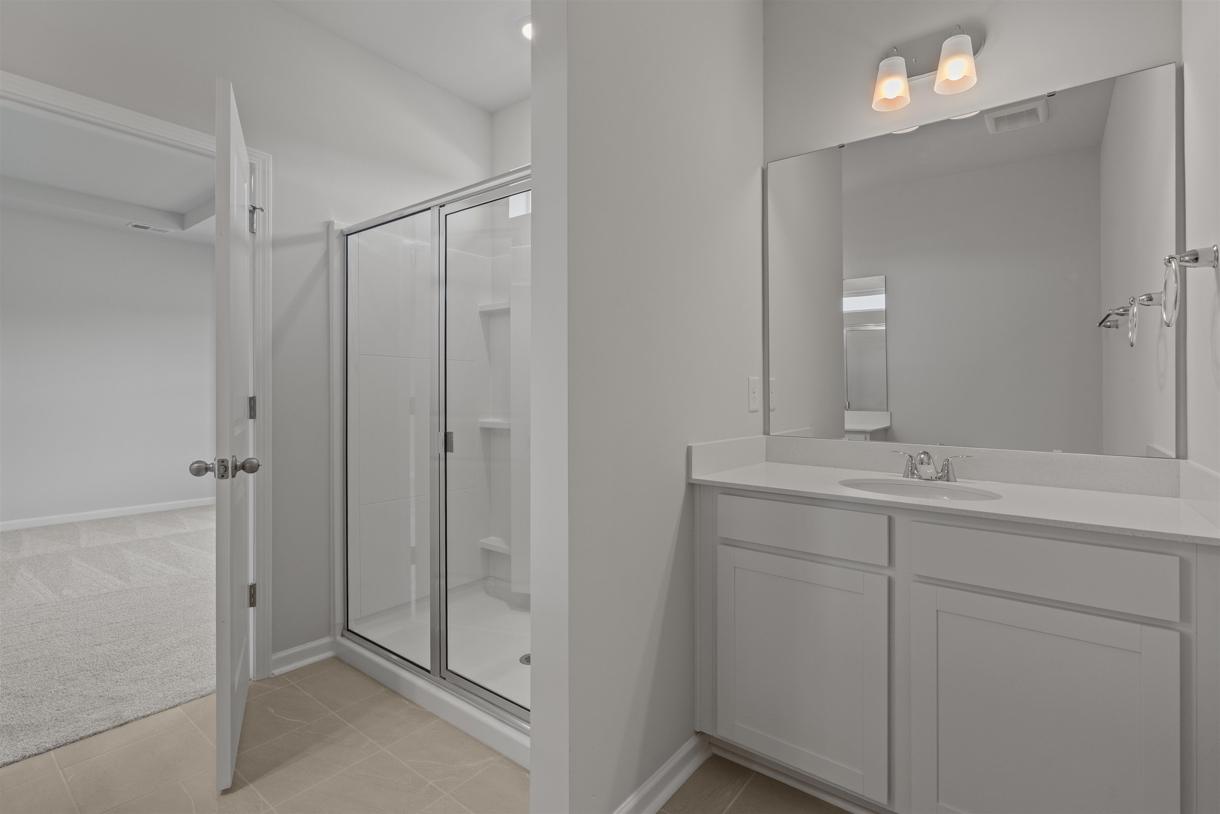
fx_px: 542
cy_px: 407
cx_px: 610
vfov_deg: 73.7
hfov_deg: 96.7
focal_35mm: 16
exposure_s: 1/15
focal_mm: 16
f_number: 8
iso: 640
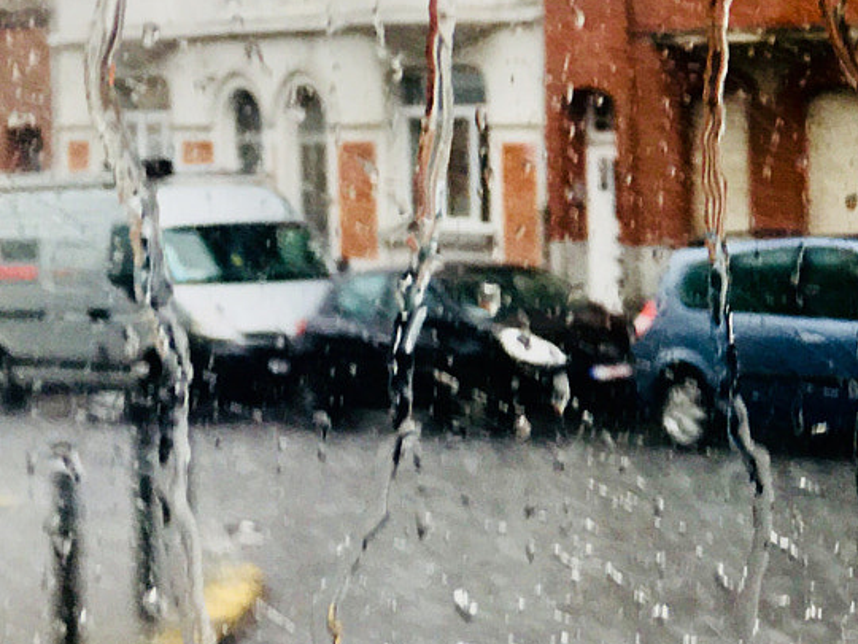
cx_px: 1119
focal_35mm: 86
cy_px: 56
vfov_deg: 16.9
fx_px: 2132
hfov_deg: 20.7
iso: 40
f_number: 2.2
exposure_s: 1/100
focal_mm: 4.15
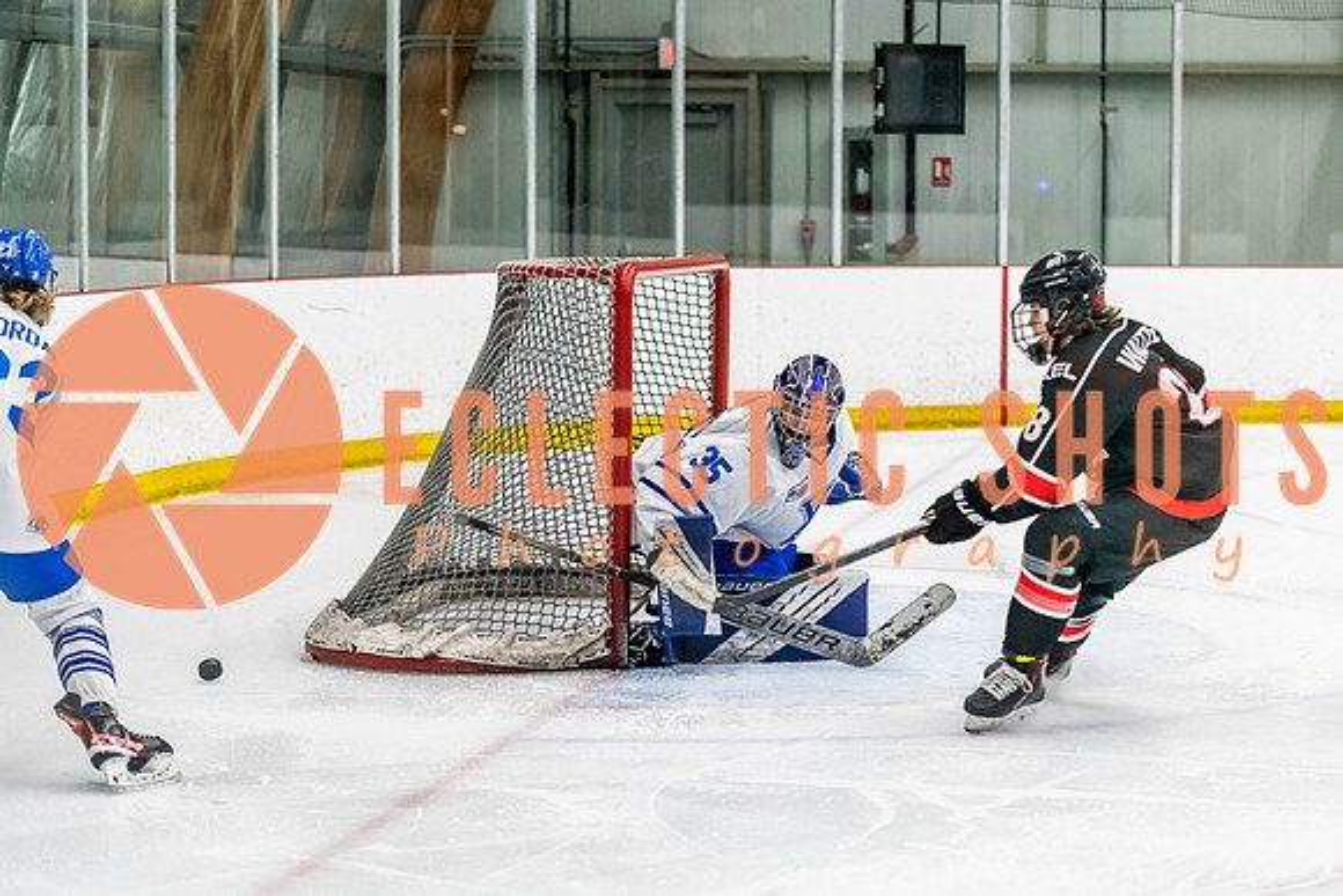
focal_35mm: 105
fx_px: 3901
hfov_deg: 19.5
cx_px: 777
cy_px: 444
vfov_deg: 13.1
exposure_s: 1/640
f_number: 2.8
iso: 2000
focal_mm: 90
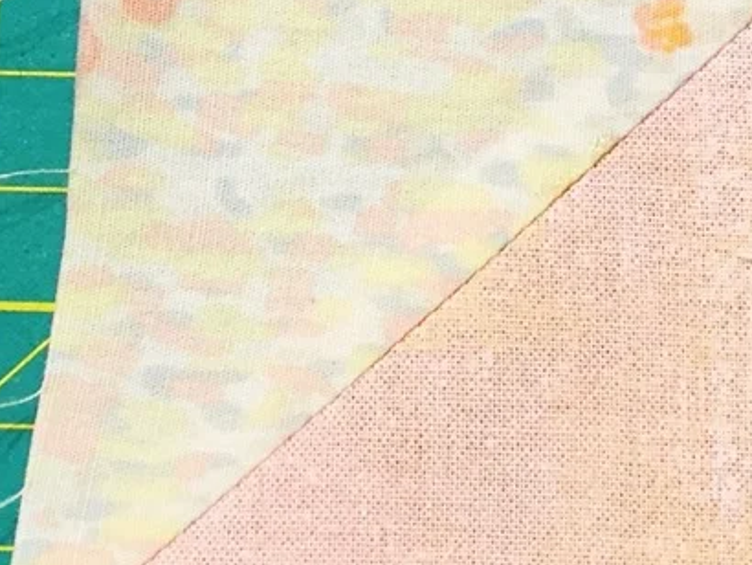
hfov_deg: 17.5
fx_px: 2304
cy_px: 71
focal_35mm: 106
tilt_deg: -80.1
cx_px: 935
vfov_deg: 13.9
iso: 160
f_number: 2.2
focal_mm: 4.15
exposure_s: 1/33
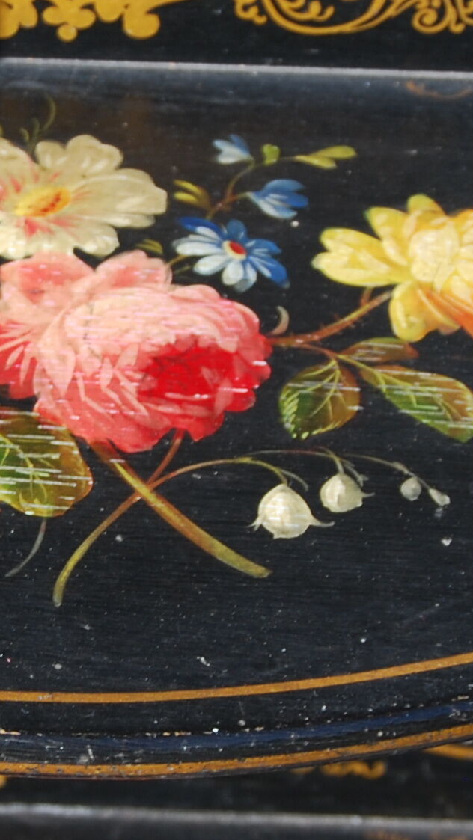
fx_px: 4231
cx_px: -25
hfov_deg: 6.4
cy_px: 417
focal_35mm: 190
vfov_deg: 11.3
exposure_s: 1/160
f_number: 6.3
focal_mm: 35
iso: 100
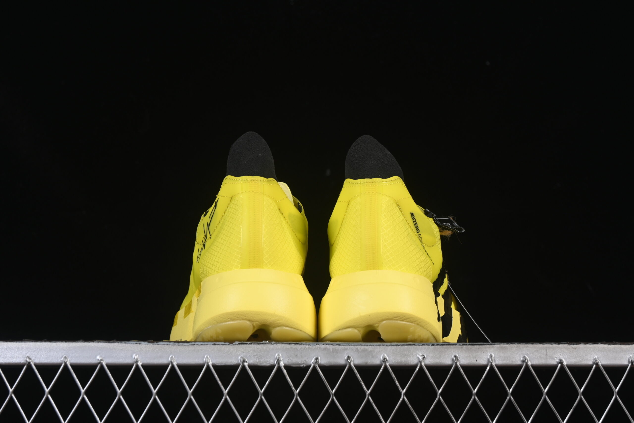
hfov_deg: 27.0
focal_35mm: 75
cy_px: 212
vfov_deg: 18.2
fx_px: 1321
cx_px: 317
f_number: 8
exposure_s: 1/80
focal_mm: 50
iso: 160
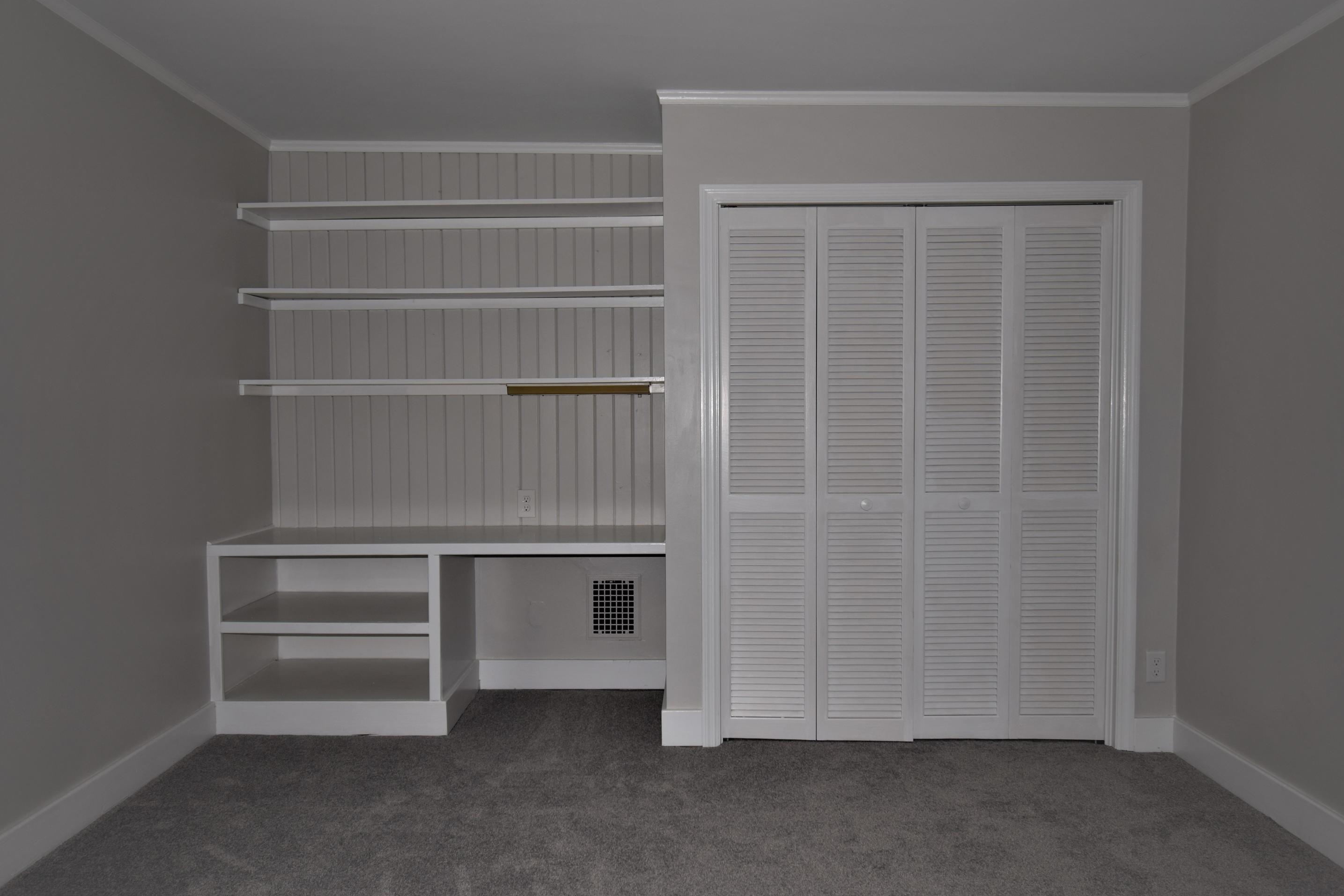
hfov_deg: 74.9
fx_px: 878
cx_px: 665
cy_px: 465
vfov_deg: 54.0
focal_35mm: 24
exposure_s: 1/60
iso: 100
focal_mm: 15
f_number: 5.3
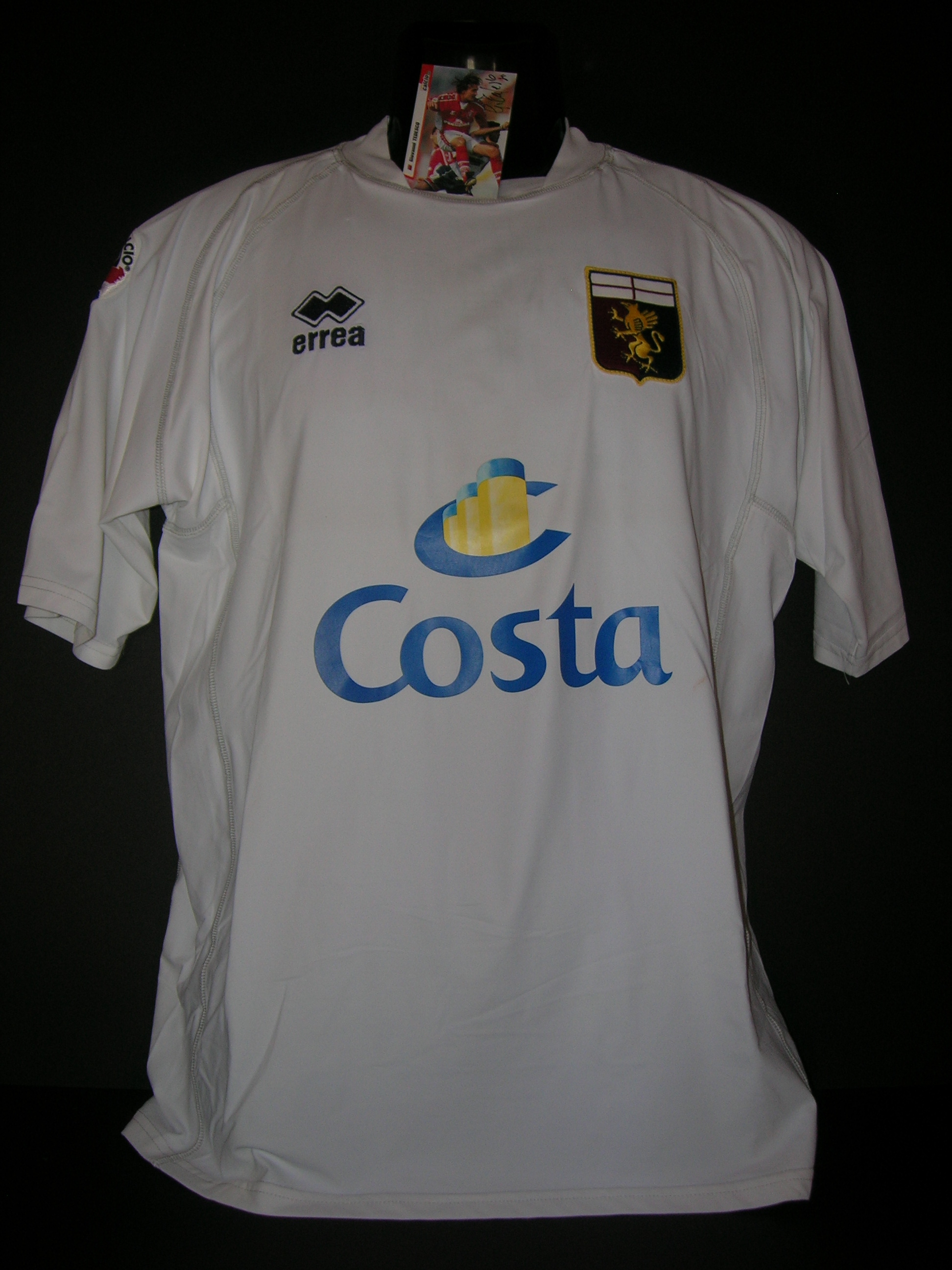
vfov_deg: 52.6
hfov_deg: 40.7
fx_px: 1283
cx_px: 476
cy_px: 635
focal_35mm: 35
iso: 50
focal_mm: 5.8
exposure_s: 1/60.1
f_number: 2.9
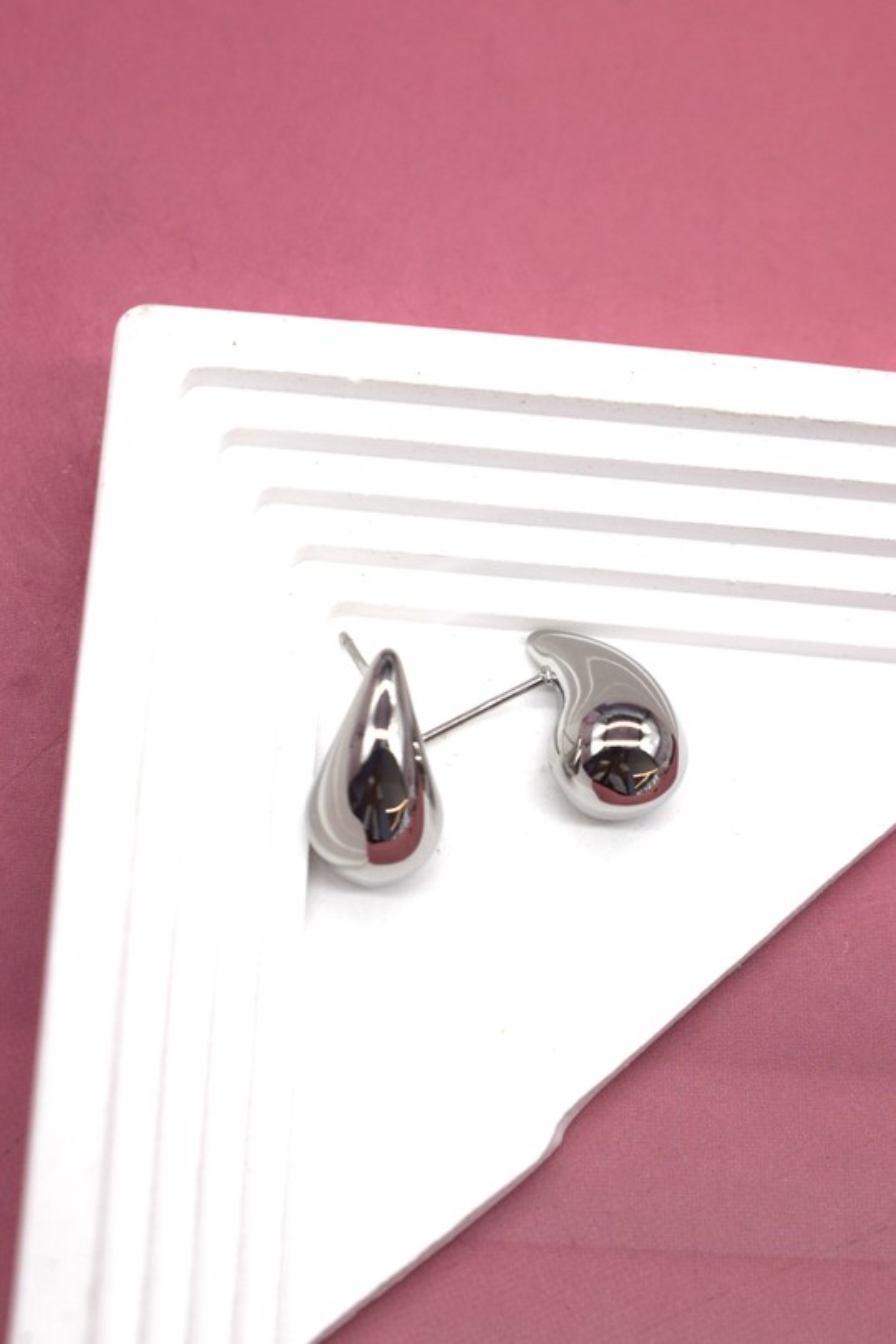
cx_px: 448
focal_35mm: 82
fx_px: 3080
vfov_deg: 24.6
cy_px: 672
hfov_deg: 16.6
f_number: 8
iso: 280
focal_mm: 55
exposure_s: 1/250
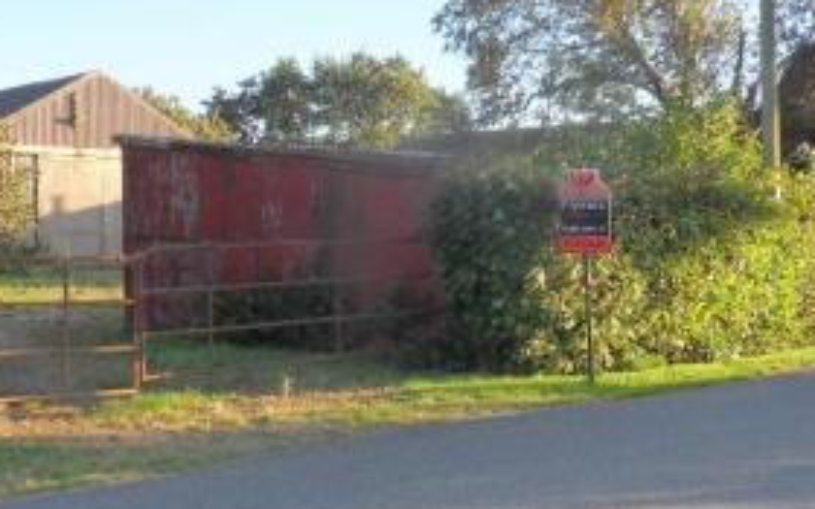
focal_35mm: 53
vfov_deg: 24.4
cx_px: 456
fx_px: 1177
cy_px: 231
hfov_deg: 38.1
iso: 80
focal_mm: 4.2
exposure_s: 1/350
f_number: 3.3
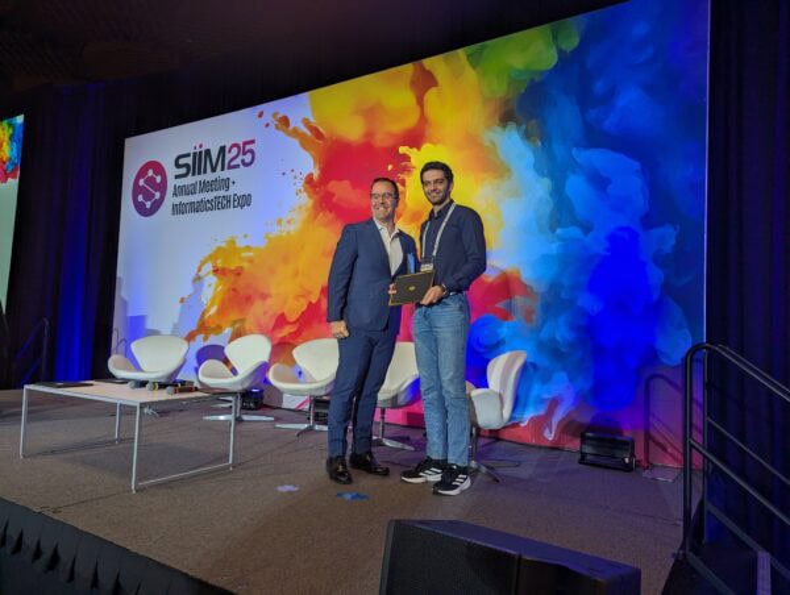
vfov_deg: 57.0
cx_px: 395
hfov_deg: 71.5
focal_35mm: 24
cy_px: 298
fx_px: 549
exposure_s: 1/31
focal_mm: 6.8
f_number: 1.9
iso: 49
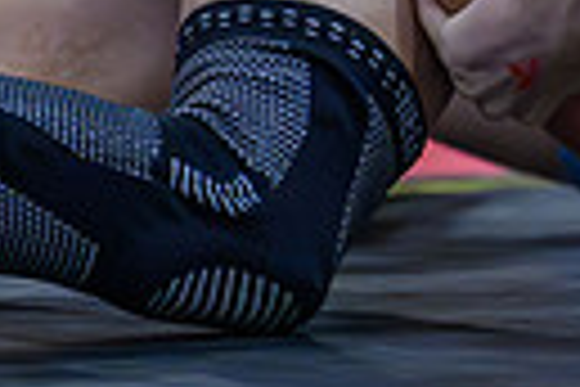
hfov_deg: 1.7
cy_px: 89
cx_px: 958
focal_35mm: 1203
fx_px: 19380
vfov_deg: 1.1
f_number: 2.8
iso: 11400
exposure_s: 1/800
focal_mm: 200
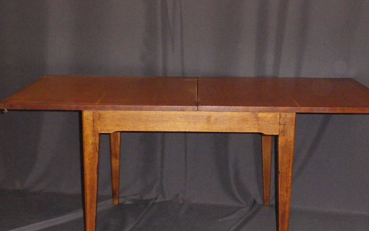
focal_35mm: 58
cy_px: 136
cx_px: 189
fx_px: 583
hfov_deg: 35.1
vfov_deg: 22.3
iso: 800
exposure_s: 1/60
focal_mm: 9.5
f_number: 4.4
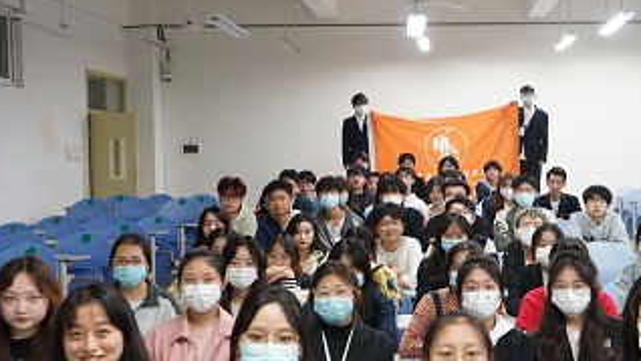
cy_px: 202
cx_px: 429
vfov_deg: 24.4
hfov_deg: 41.5
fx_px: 833
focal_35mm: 49
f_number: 5.6
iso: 1600
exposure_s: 1/30
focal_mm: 31
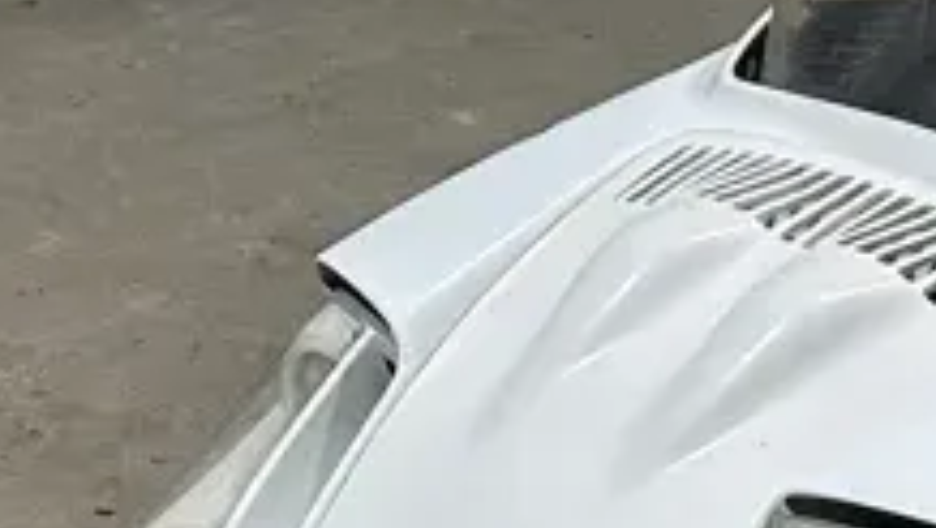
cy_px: 880
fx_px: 2856
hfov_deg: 18.3
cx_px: 854
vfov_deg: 10.1
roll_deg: +1.0
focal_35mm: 115
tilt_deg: -30.9
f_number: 1.78
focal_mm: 6.86
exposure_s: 1/120
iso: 200
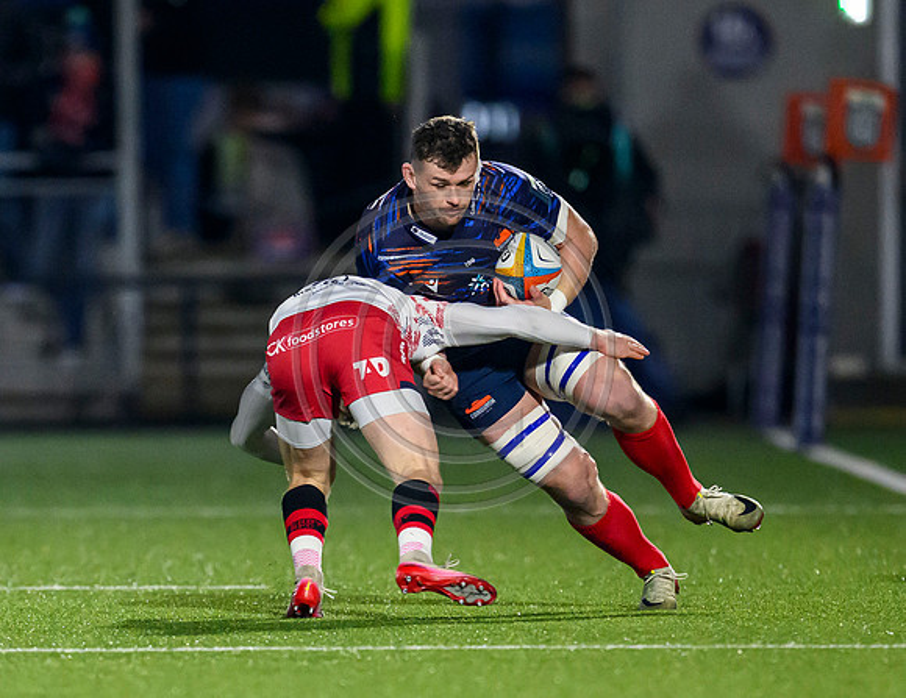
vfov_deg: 1.6
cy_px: 511
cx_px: 308
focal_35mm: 956
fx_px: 25260
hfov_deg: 2.1
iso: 6400
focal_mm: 400
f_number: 3.2
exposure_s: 1/1600
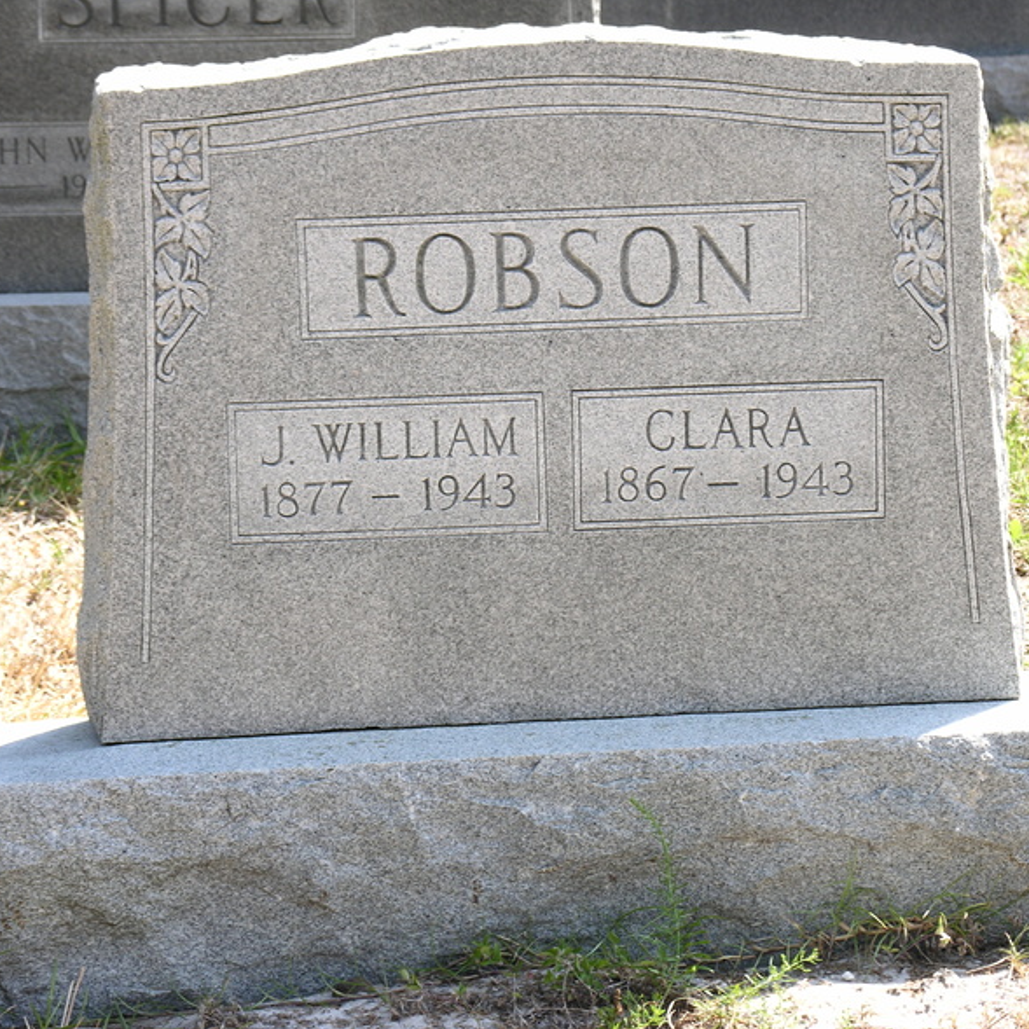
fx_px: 5078
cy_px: 512
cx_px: 554
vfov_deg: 11.6
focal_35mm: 151
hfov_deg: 11.6
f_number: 4.8
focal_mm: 32.4
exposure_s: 1/103
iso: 50
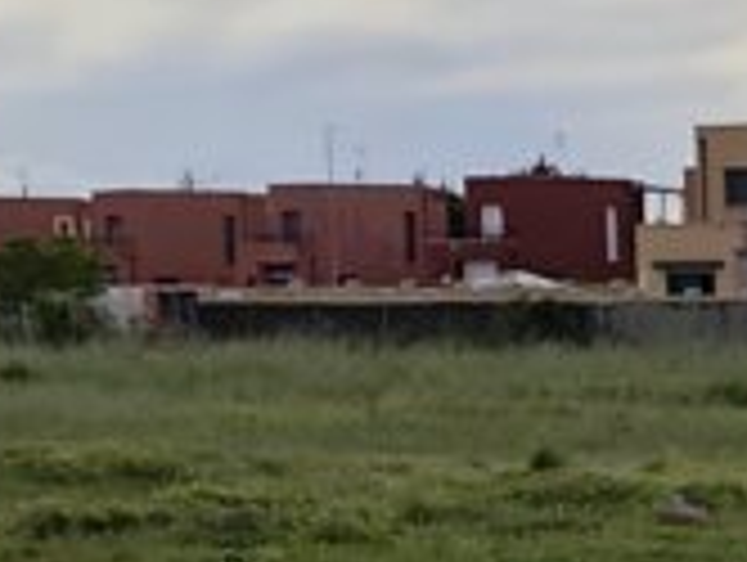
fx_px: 3825
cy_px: 1331
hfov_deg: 10.8
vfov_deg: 7.8
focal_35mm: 177
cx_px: 1084
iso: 50
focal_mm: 6.19
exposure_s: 1/1748
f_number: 1.65
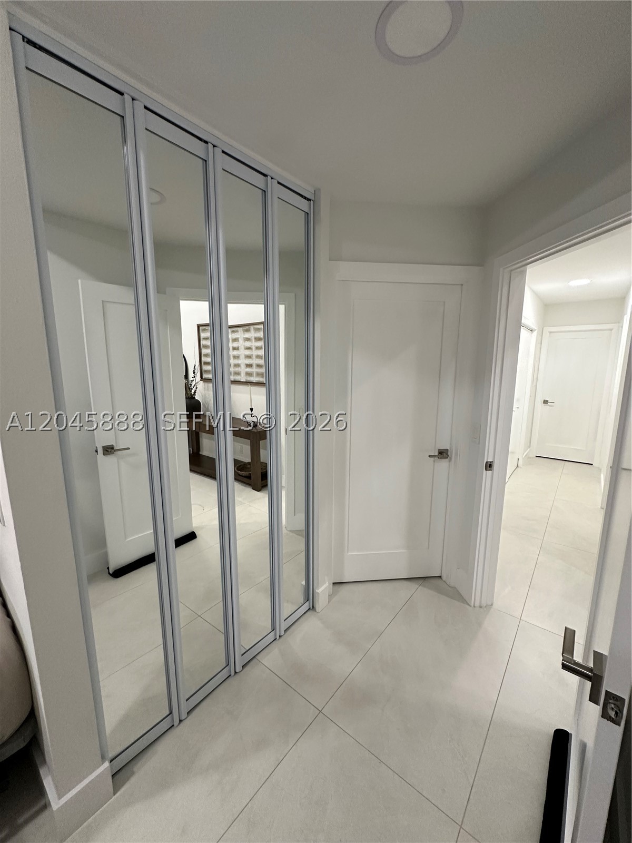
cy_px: 422
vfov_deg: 102.1
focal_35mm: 14
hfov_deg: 85.7
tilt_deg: -8.8
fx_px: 341
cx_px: 316
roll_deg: -1.4
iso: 250
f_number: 2.2
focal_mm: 2.22
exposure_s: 1/120
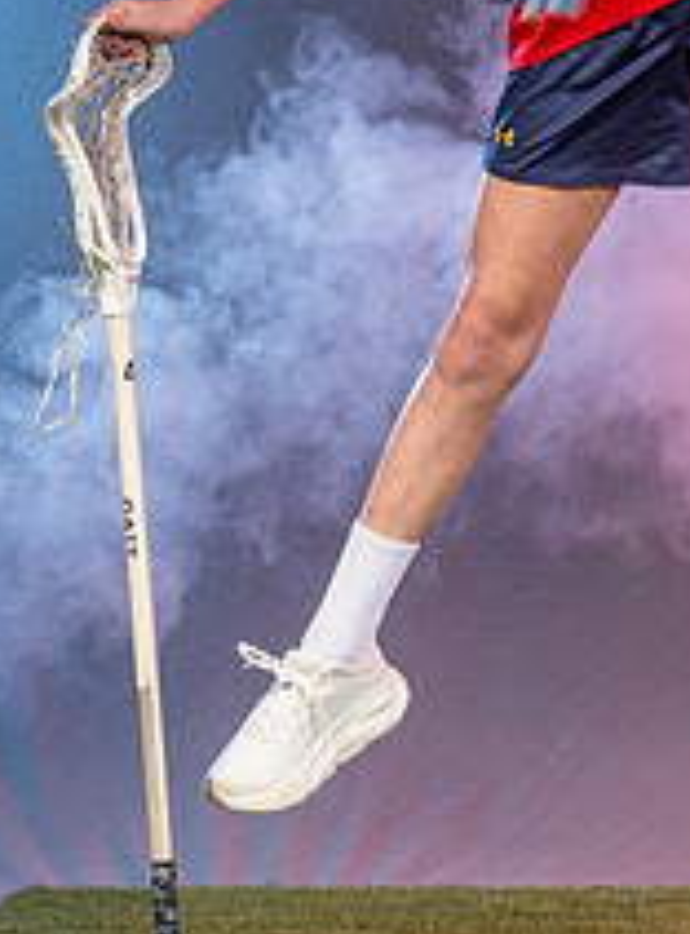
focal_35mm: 238
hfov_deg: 6.2
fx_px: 6384
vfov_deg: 8.3
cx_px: 751
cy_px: 217
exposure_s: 1/200
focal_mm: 77
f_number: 8
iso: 64
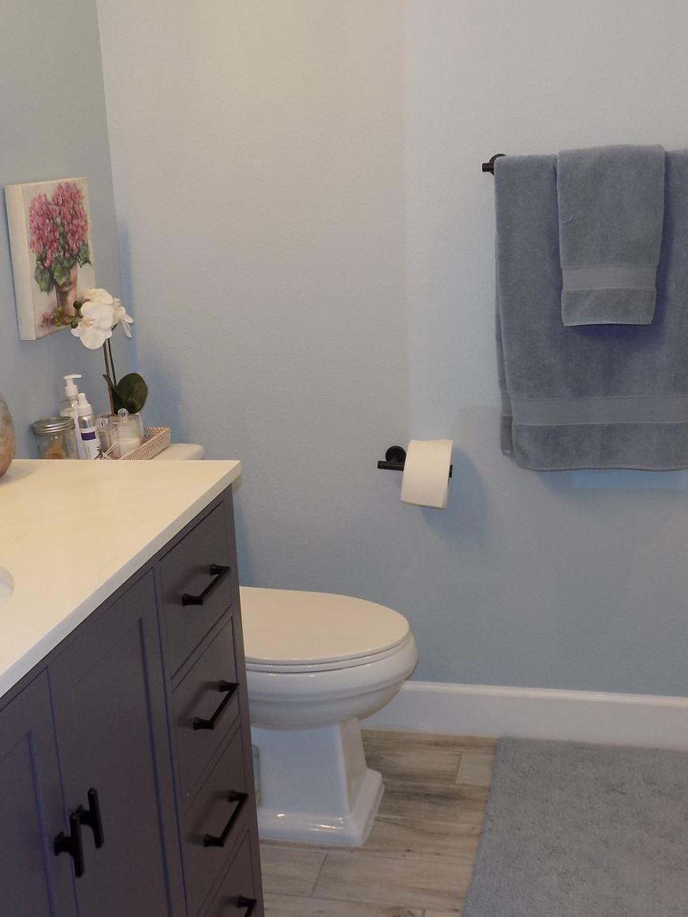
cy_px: 457
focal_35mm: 41
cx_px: 317
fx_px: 1087
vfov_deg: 45.8
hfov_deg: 35.1
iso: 125
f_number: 3.3
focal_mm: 5.3
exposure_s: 1/30
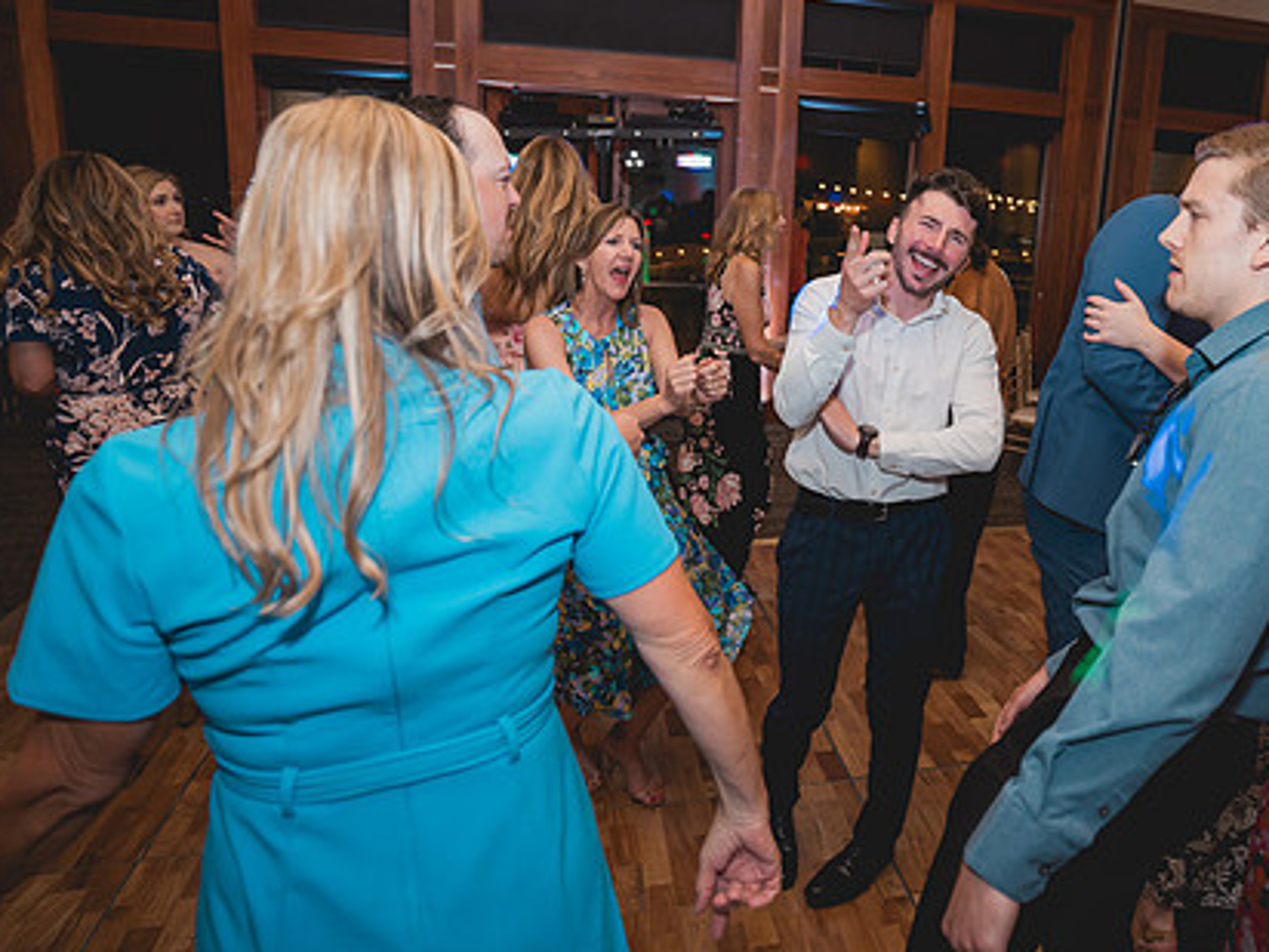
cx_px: 798
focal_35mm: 23
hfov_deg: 72.6
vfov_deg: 58.5
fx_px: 843
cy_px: 396
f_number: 2.8
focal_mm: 17
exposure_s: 1/60
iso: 1000
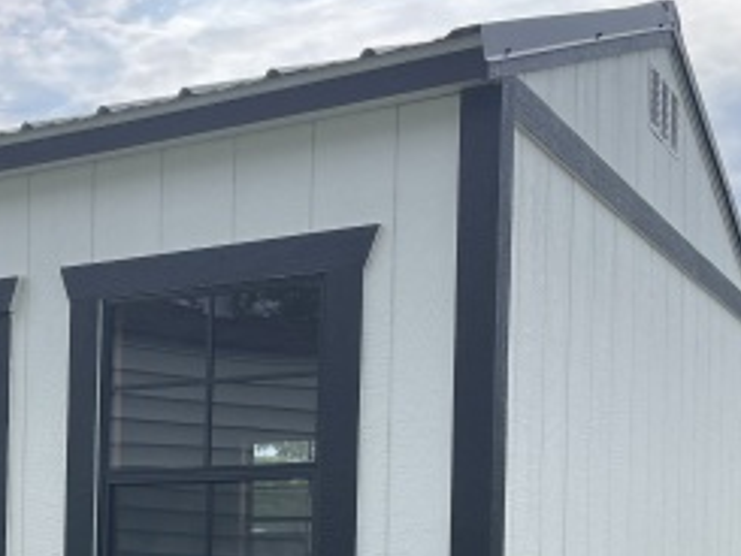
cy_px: 589
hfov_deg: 27.5
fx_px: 1456
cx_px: 67
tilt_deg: +1.8
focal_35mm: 68
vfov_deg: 20.7
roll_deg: +0.5
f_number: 1.6
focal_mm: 4.2
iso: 32
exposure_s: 1/3205
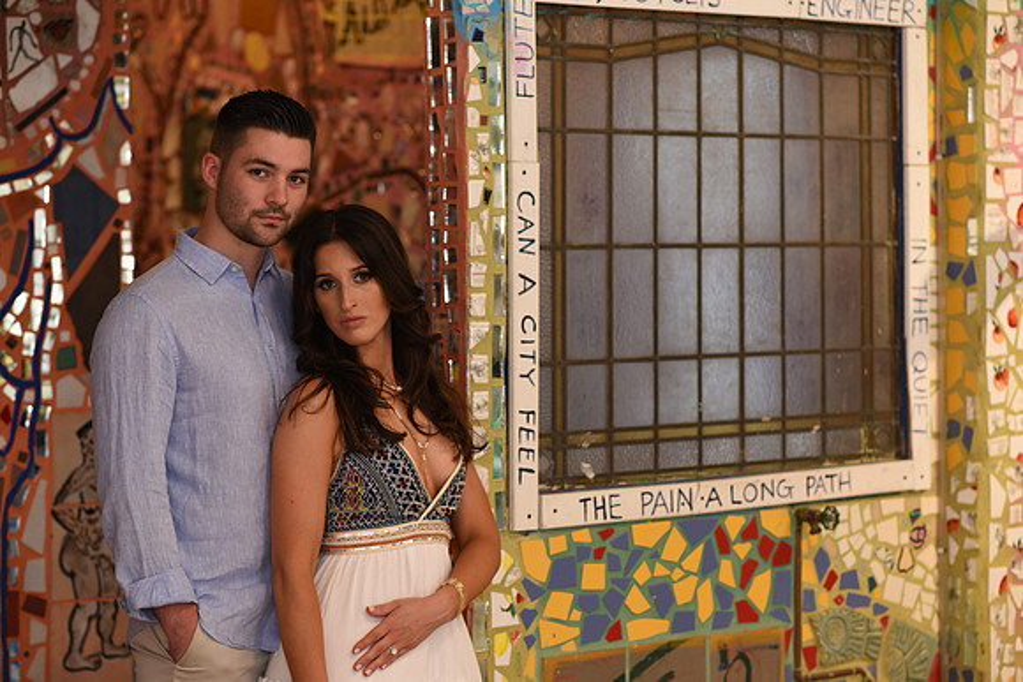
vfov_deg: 16.1
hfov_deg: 23.9
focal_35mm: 85
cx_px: 512
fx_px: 2416
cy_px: 341
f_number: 2.8
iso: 320
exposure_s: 1/60
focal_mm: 85
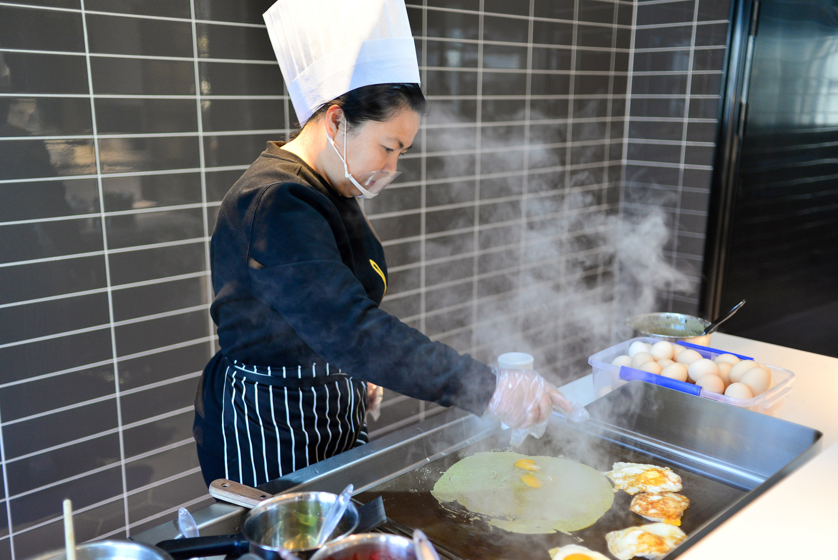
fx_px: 815
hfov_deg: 54.4
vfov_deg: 37.9
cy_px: 280
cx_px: 419
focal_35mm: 35
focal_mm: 35
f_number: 2
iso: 560
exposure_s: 1/125
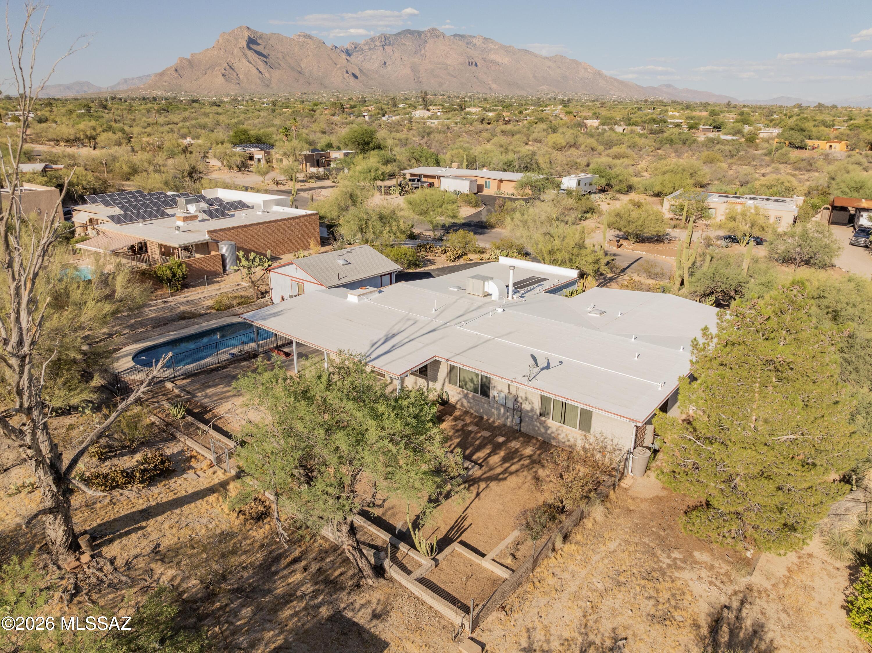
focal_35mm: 24
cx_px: 436
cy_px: 326
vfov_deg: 56.8
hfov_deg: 71.6
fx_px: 604
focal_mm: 12.29
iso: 200
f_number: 2.8
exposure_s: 1/60
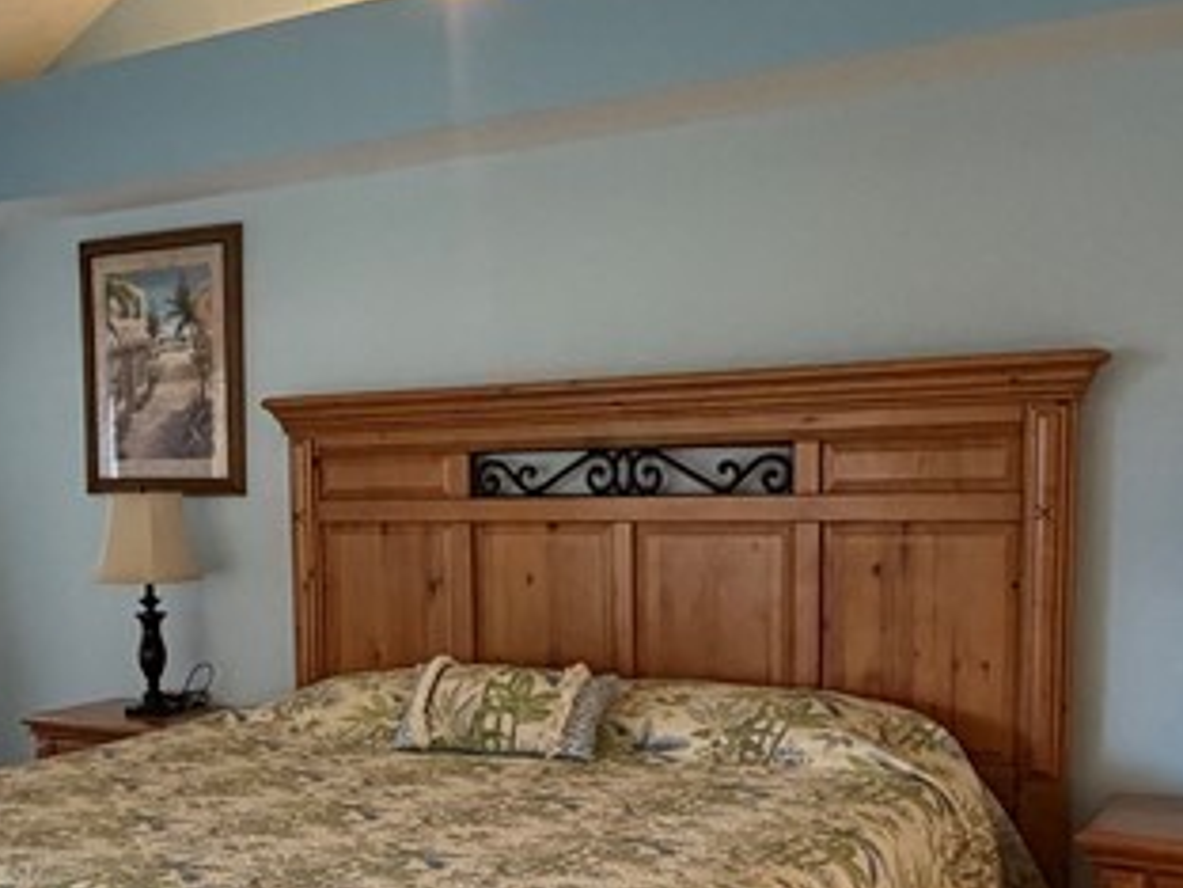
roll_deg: +1.7
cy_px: 626
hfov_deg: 40.2
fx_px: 1572
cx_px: 303
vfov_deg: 31.1
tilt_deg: -4.5
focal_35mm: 46
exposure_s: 1/60
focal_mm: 2.22
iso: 400
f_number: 2.2
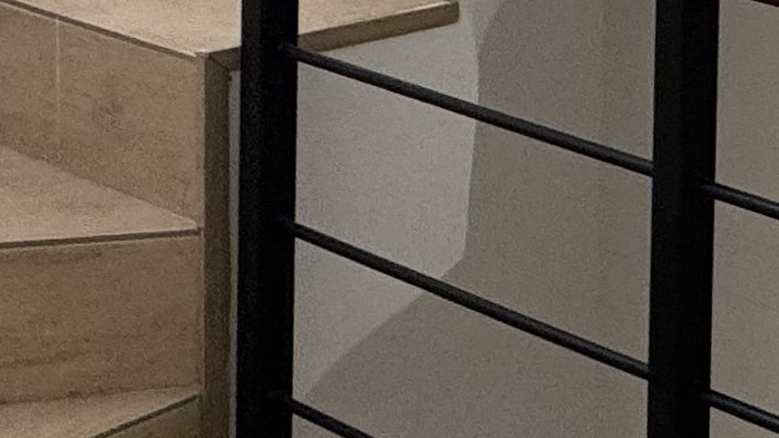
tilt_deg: -1.3
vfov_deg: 12.4
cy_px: -391
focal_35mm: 88
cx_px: 1460
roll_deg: +1.0
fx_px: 1818
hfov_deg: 18.2
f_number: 2.2
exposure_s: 1/99
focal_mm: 2.22
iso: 80
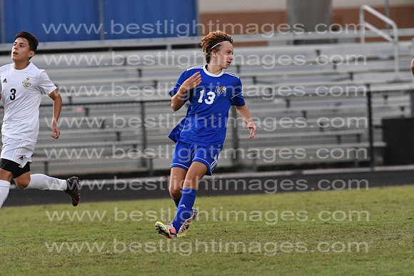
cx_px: 207
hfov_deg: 4.6
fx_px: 5176
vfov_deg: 3.1
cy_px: 138
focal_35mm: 450
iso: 4000
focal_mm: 300
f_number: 4.5
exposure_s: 1/800
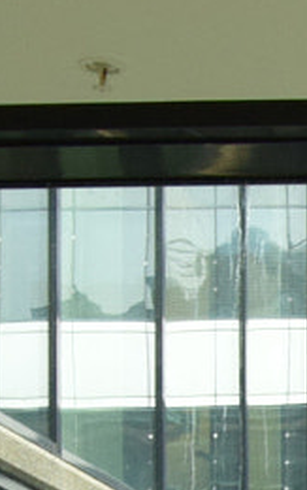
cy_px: 997
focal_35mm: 169
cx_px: 925
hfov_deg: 7.0
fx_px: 2257
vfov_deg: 11.2
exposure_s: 1/20
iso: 800
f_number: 7.1
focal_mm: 18
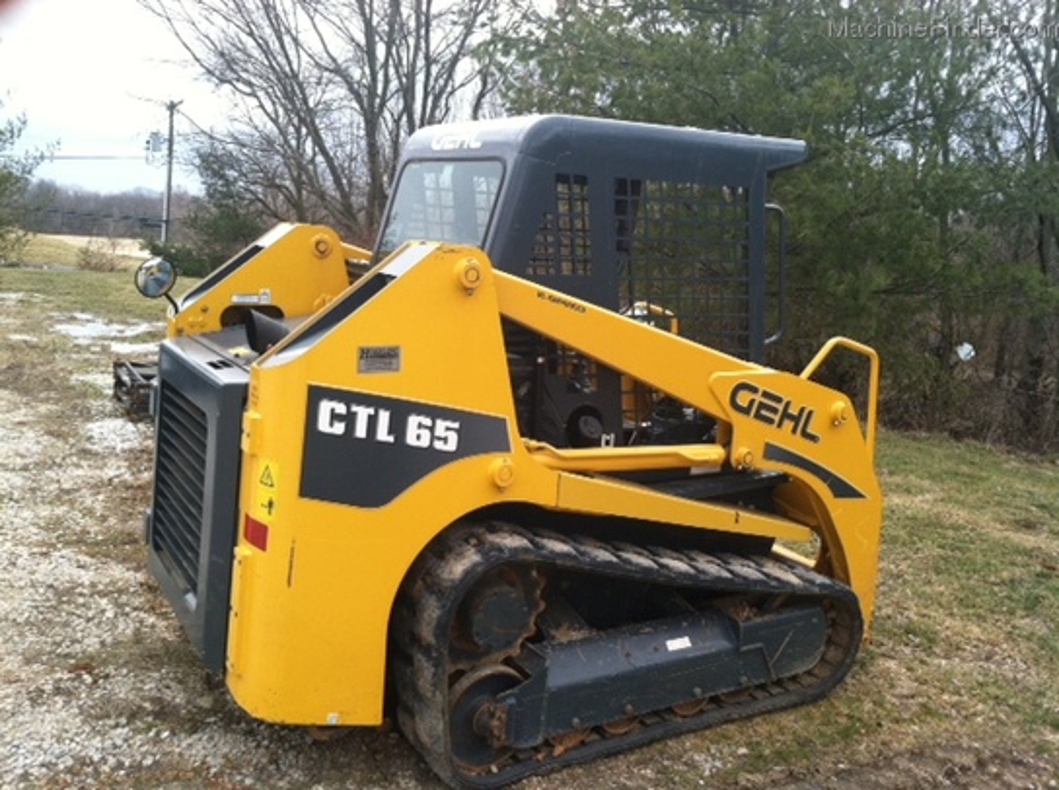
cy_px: 395
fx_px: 1069
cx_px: 530
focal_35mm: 35
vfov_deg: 40.6
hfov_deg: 52.7
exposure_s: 1/326
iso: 80
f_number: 2.8
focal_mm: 3.85
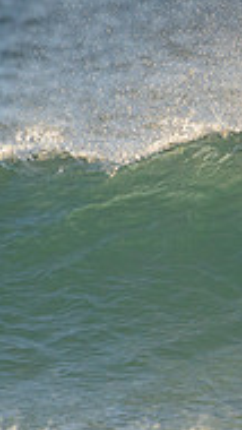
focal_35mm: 1957
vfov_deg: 1.1
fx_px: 22305
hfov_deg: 0.6
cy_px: 241
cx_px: 633
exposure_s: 1/2000
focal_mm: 500
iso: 360
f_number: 5.6
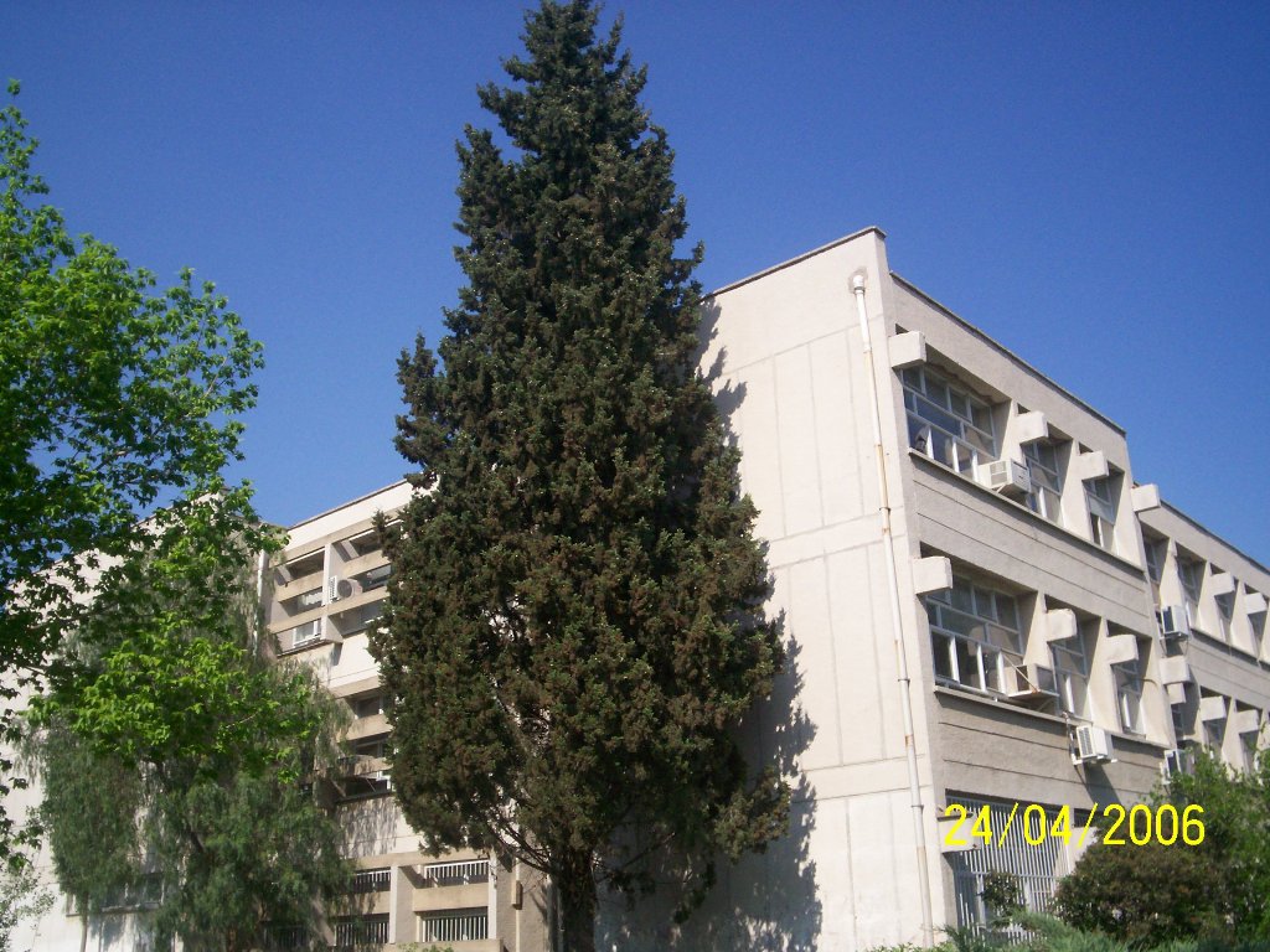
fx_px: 1321
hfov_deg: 51.4
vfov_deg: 39.7
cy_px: 476
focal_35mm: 36
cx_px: 635
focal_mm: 5.9
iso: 100
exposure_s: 1/744
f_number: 4.5
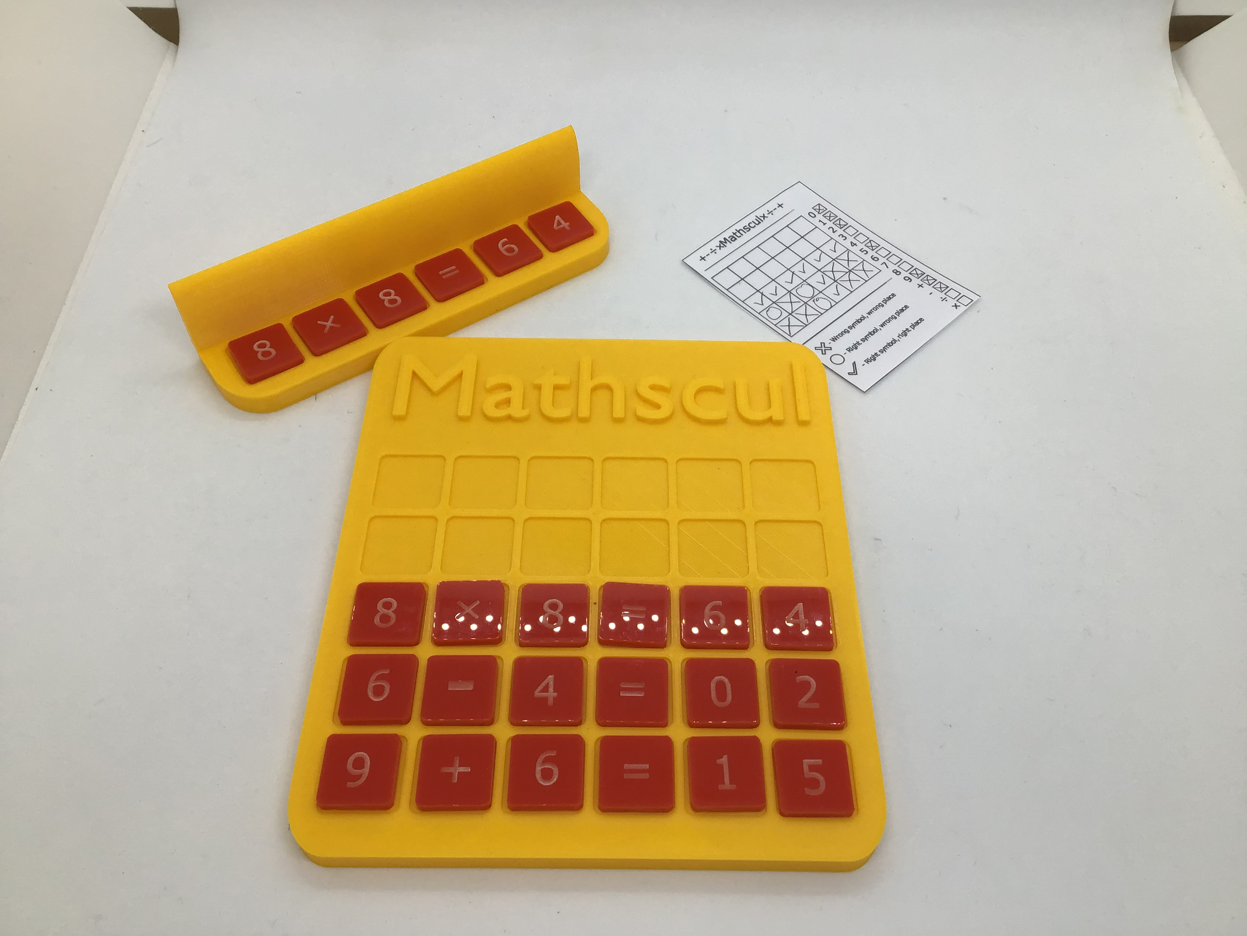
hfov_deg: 58.4
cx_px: 624
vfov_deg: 45.4
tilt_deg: -53.6
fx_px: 1117
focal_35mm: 31
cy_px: 468
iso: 25
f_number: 2.4
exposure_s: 1/107
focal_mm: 3.3
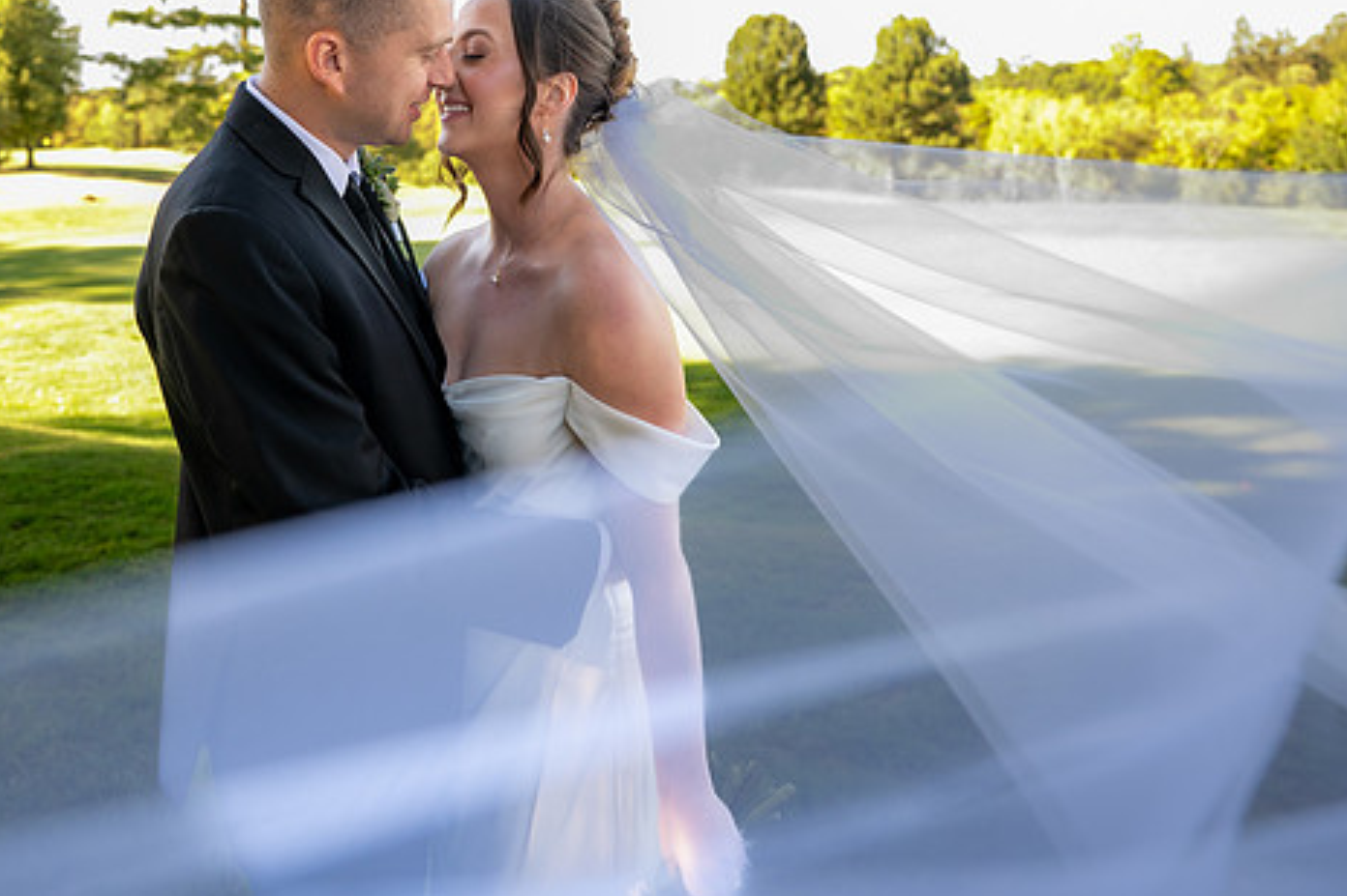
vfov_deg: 37.4
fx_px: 1309
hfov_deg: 53.8
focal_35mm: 35
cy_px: 291
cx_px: 499
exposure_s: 1/320
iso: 400
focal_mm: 24
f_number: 3.2
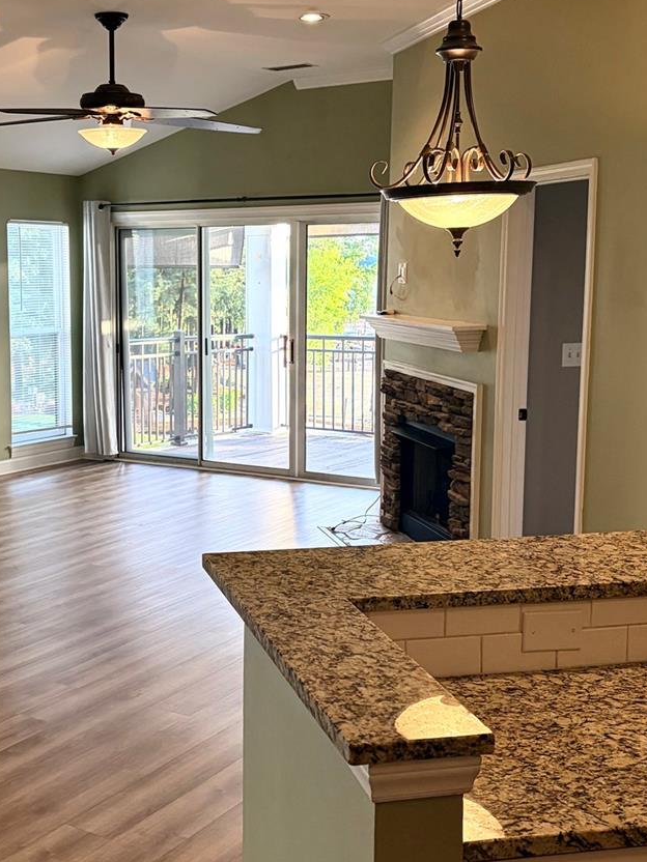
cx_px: 210
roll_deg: +0.2
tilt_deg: -6.3
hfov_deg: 30.0
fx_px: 1196
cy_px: 399
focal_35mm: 48
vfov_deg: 39.6
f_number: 1.6
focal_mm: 5.96
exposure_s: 1/120
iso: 200
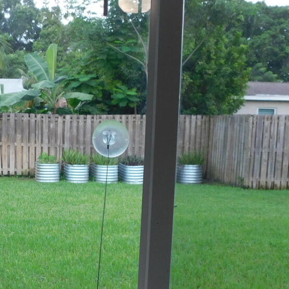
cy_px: 204
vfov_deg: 28.8
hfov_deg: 28.1
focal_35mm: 59
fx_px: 557
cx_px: 33
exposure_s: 1/30
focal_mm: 4
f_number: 3
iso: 125
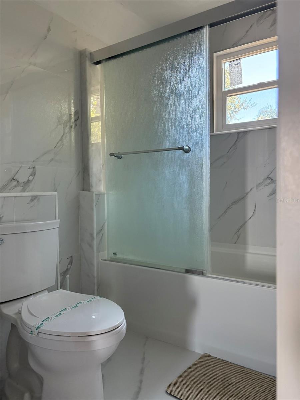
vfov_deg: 67.3
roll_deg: +0.8
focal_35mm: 26
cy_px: 200
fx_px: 300
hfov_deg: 53.1
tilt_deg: -1.4
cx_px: 150
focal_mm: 5.96
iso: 200
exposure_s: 1/60
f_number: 1.6
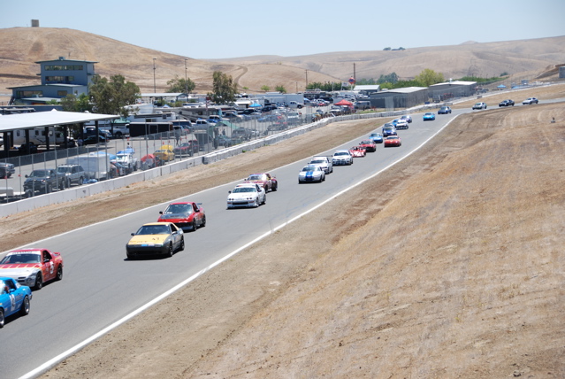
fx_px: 1532
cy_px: 190
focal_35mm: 98
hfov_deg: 20.9
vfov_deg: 14.1
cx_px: 282
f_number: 5.6
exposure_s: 1/500
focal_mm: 65
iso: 100
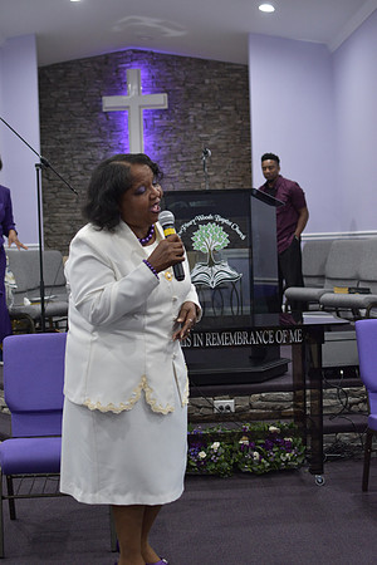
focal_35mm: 52
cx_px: 188
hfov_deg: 25.8
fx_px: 825
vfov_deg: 37.9
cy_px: 282
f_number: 2.5
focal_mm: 35
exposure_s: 1/160
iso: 1000
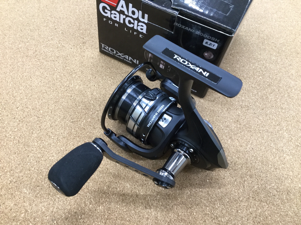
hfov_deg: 58.4
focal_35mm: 31
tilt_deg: -55.4
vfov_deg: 45.4
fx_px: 270
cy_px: 112
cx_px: 150
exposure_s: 1/30
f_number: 2.4
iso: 80
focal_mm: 3.3
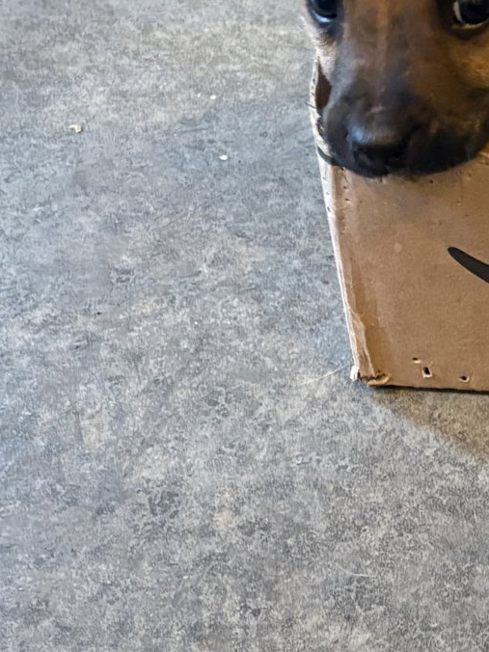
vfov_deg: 23.7
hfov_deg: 17.5
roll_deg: +1.0
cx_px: 514
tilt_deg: -38.3
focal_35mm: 82
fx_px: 1544
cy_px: 187
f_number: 1.6
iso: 640
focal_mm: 5.96
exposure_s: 1/40
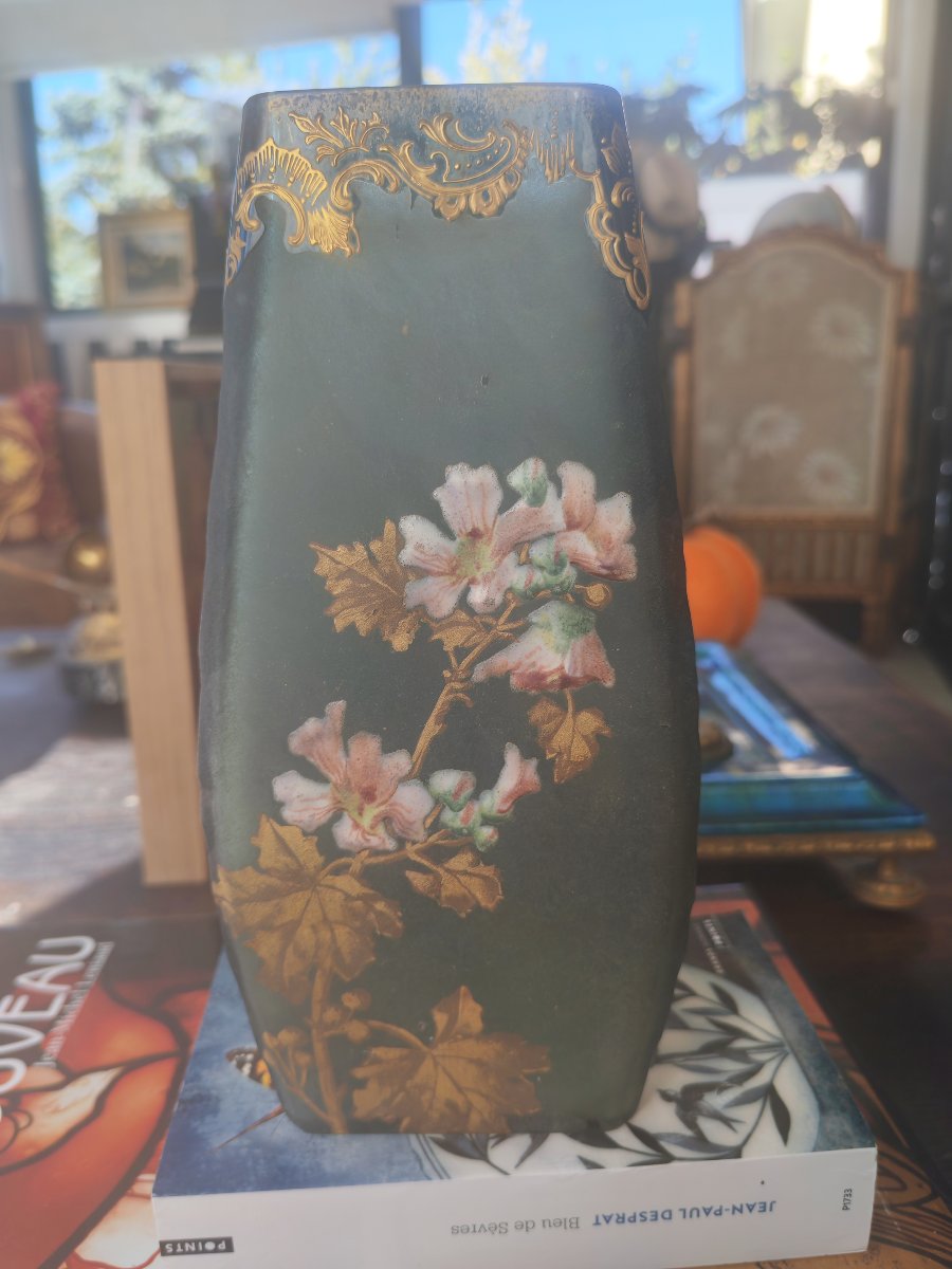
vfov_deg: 65.3
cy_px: 634
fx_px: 990
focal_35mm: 27
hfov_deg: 51.4
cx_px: 476
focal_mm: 6.12
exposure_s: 1/140
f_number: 1.9
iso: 50
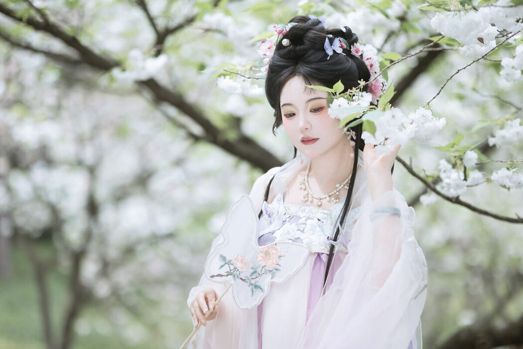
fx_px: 1235
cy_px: 174
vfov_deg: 16.1
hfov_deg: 23.9
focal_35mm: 85
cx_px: 262
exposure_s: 1/800
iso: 100
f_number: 1.8
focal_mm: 85
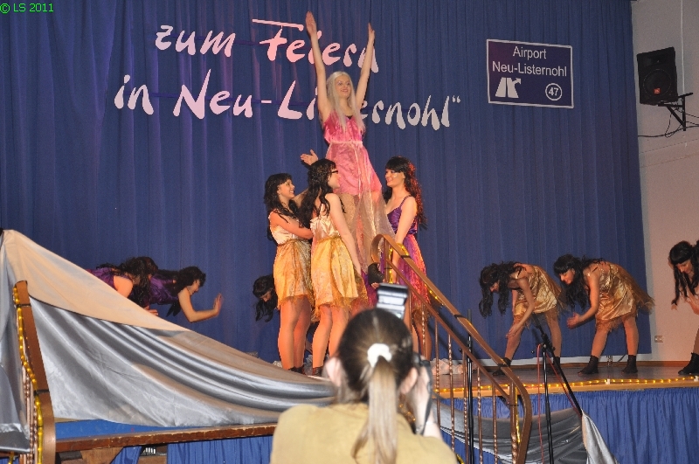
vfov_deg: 20.1
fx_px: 1309
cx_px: 350
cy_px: 232
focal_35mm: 68
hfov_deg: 29.9
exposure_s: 1/60
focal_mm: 45
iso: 400
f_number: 4.8
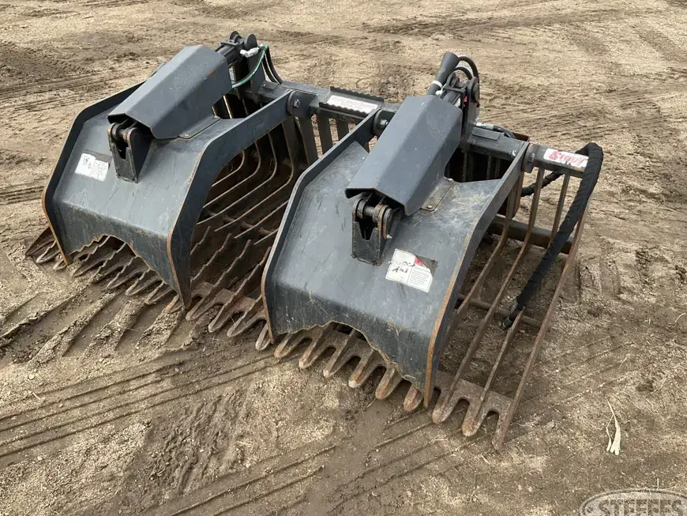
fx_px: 635
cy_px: 258
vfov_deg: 44.2
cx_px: 340
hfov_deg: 56.8
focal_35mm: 32
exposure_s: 1/394
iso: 25
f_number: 1.8
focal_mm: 3
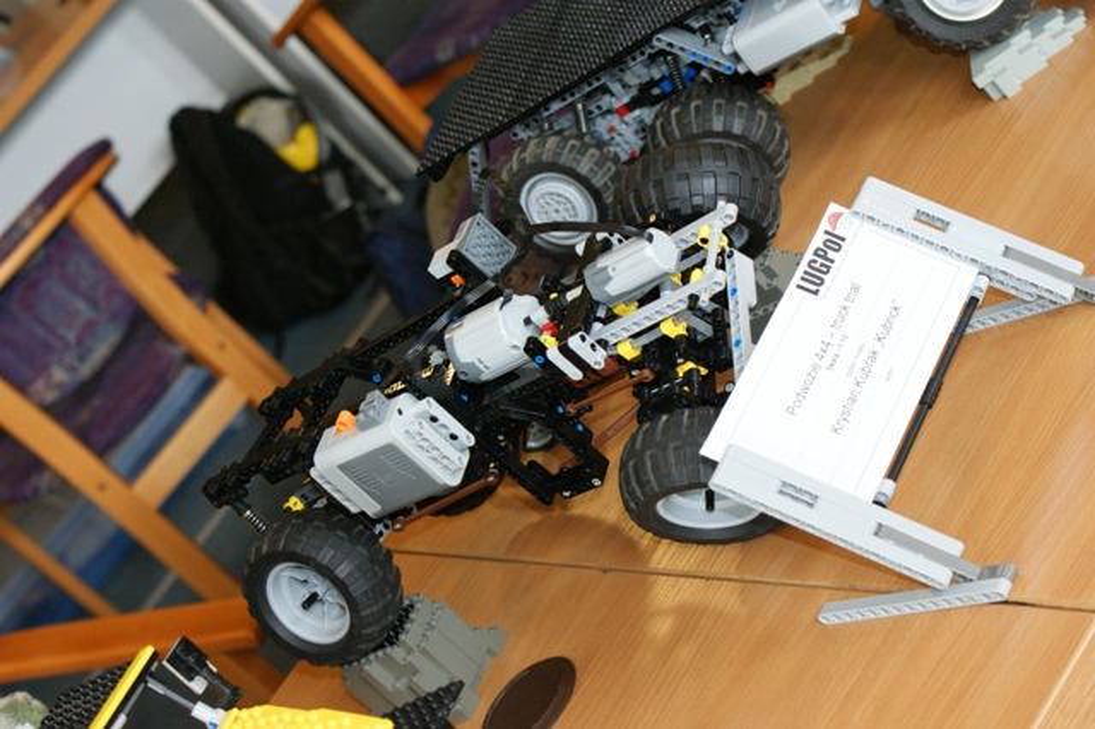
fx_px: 2280
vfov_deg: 18.2
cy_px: 364
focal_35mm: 75
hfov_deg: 27.0
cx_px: 548
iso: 400
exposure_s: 1/80
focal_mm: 50
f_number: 5.6
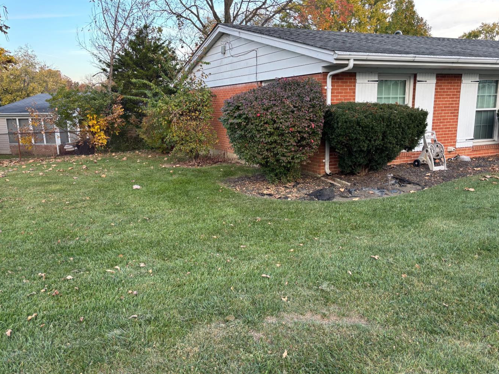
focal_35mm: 29
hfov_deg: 61.7
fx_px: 418
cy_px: 190
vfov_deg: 48.2
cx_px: 246
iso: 64
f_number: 1.6
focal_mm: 5.96
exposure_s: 1/135
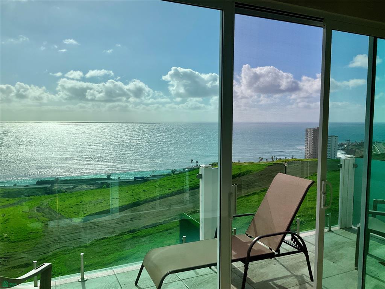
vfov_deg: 48.2
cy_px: 144
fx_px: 323
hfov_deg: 61.7
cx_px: 192
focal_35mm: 29
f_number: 1.8
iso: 25
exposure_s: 1/6536
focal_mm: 3
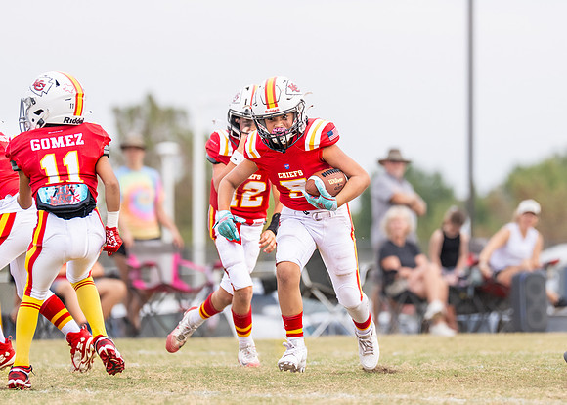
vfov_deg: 3.1
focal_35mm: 470
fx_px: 7567
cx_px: 288
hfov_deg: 4.3
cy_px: 168
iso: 160
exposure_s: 1/1250
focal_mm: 200
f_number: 2.8
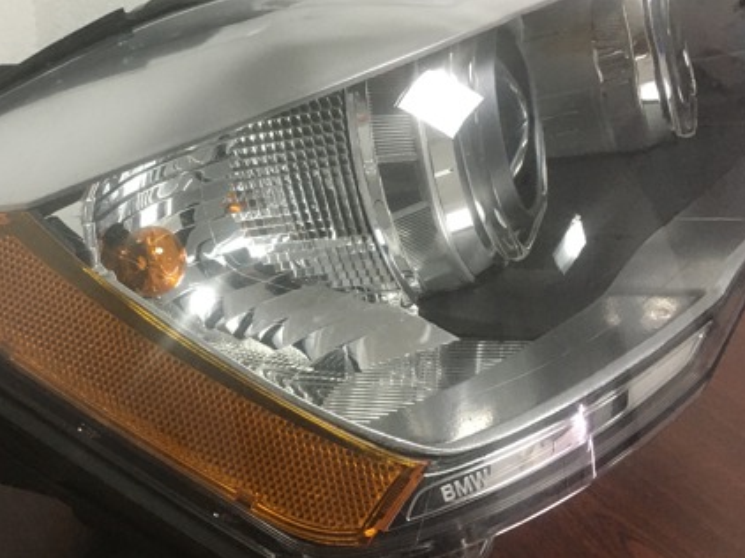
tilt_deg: -28.7
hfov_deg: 42.1
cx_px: 219
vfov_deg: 32.8
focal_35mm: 44
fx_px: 946
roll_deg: -3.8
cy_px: 239
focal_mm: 4.15
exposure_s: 1/25
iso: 200
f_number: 2.2
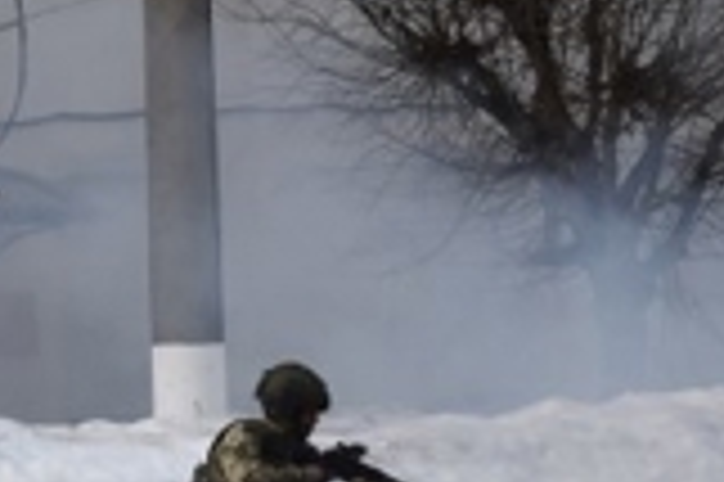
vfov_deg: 3.6
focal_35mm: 385
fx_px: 7742
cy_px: 338
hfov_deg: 5.3
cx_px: 962
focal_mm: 55
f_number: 5.6
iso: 400
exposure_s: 1/3200
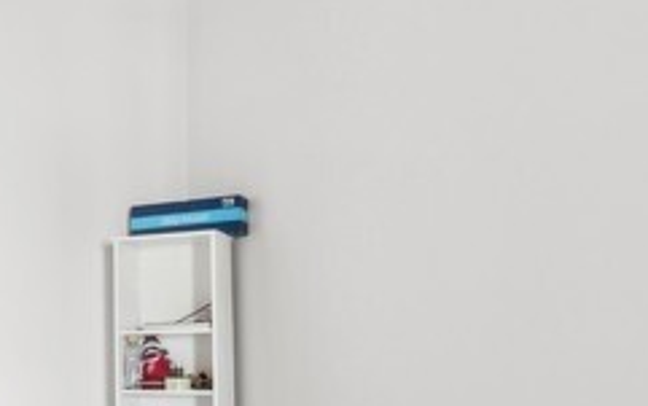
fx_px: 1007
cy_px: 366
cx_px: -191
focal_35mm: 57
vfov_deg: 22.2
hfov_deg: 29.1
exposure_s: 1/8
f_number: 14
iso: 640
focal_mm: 15
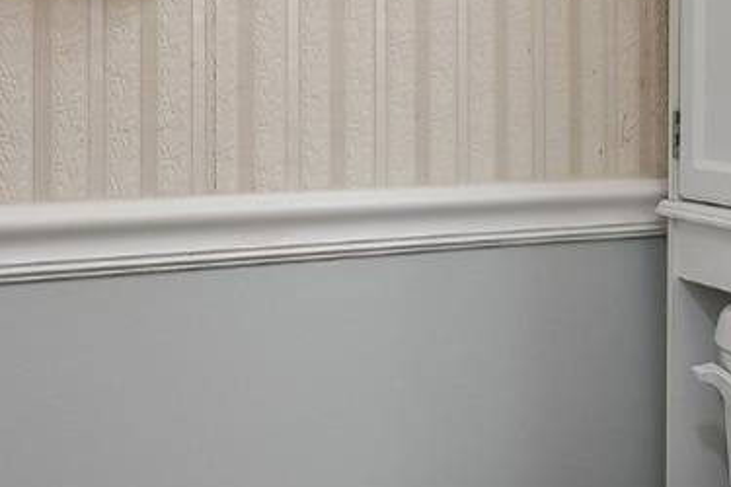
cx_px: 791
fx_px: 1291
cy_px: 103
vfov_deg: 21.1
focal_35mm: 64
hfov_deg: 28.8
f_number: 7.1
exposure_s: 1/30
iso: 800
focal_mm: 15.9
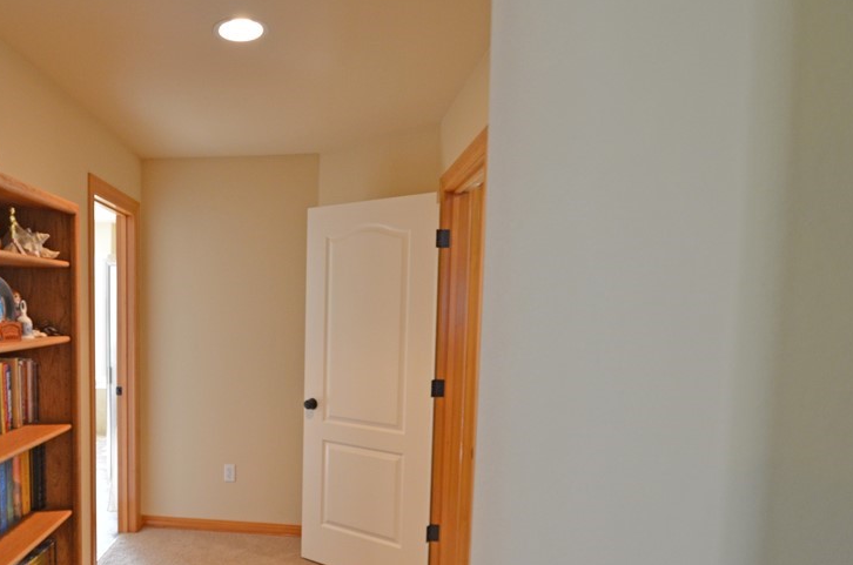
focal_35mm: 25
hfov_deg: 68.2
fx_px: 585
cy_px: 342
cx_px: 230
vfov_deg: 51.2
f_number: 3.5
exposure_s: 1/50
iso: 800
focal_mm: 11
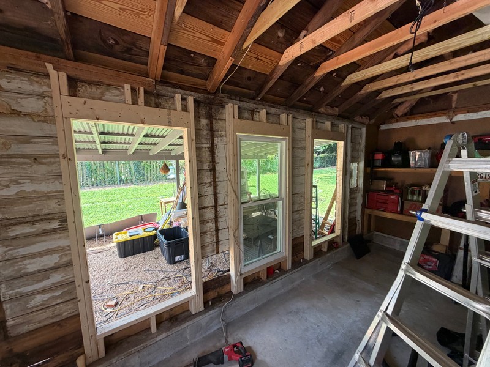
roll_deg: +0.9
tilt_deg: -6.1
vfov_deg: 85.7
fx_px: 198
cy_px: 184
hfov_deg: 102.1
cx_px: 245
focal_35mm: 14
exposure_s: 1/121
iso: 200
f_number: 2.2
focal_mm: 2.22
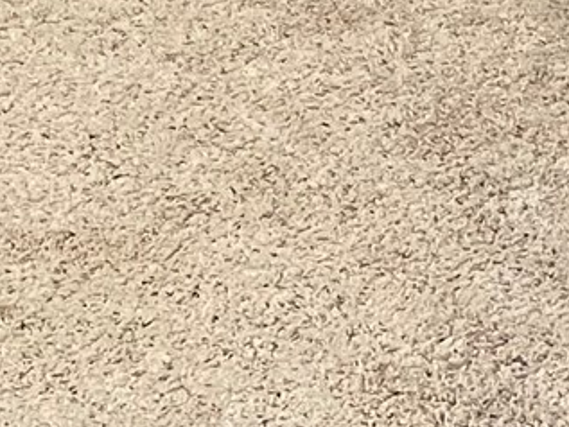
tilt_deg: -6.1
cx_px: 585
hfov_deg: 11.6
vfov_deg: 7.9
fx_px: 2763
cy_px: -761
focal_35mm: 168
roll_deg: -1.0
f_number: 1.6
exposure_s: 1/40
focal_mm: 4.2
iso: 500
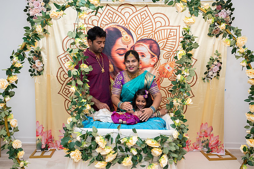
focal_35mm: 27
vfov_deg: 48.2
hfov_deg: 67.7
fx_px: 189
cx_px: 127
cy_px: 84
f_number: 3.5
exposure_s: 1/200
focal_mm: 26.5
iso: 500
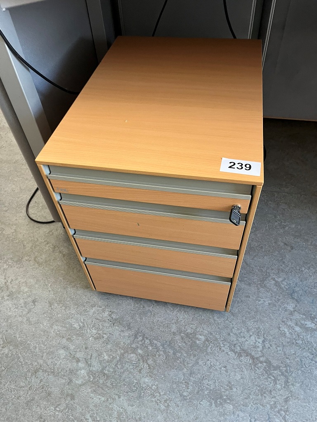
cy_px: 211
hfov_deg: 53.1
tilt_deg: -51.0
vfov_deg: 67.3
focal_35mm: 26
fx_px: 317
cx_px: 158
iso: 250
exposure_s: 1/60
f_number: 1.6
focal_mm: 5.1
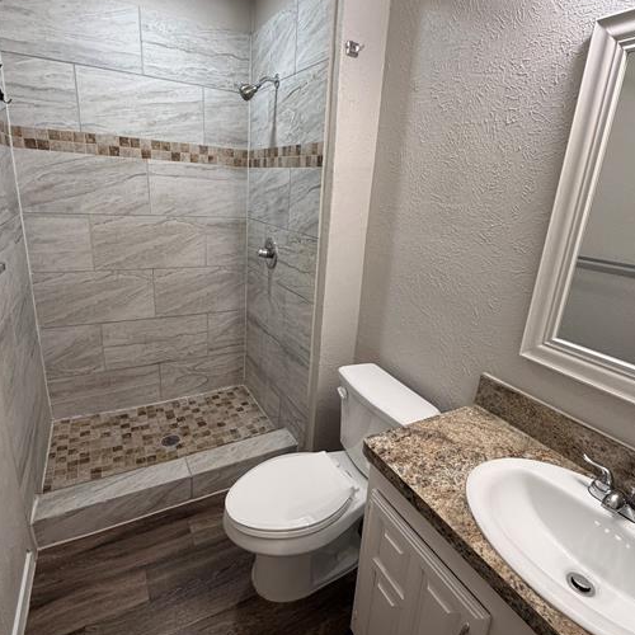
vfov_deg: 77.6
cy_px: 305
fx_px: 394
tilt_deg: -16.9
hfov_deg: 77.7
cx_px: 319
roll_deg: -3.2
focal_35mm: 19
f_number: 2.2
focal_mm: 2.22
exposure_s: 1/120
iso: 200
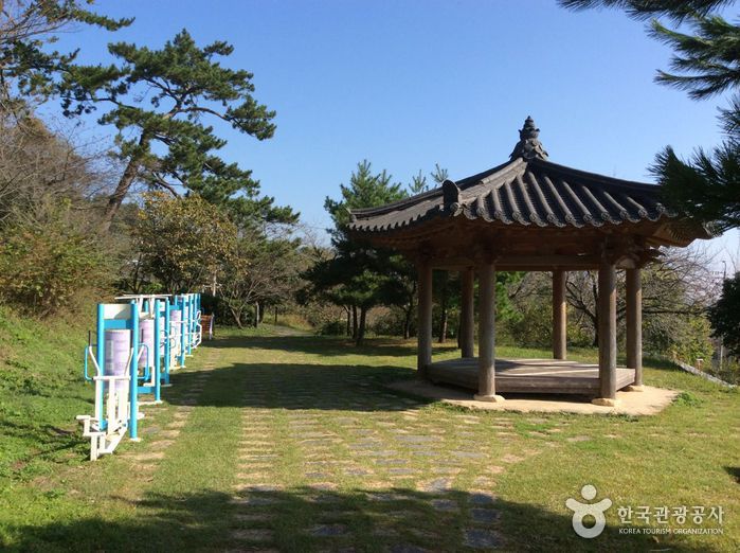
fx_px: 704
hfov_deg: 55.4
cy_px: 276
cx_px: 370
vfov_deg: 42.8
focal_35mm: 33
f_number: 2.4
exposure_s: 1/1059
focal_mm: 3.3
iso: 32
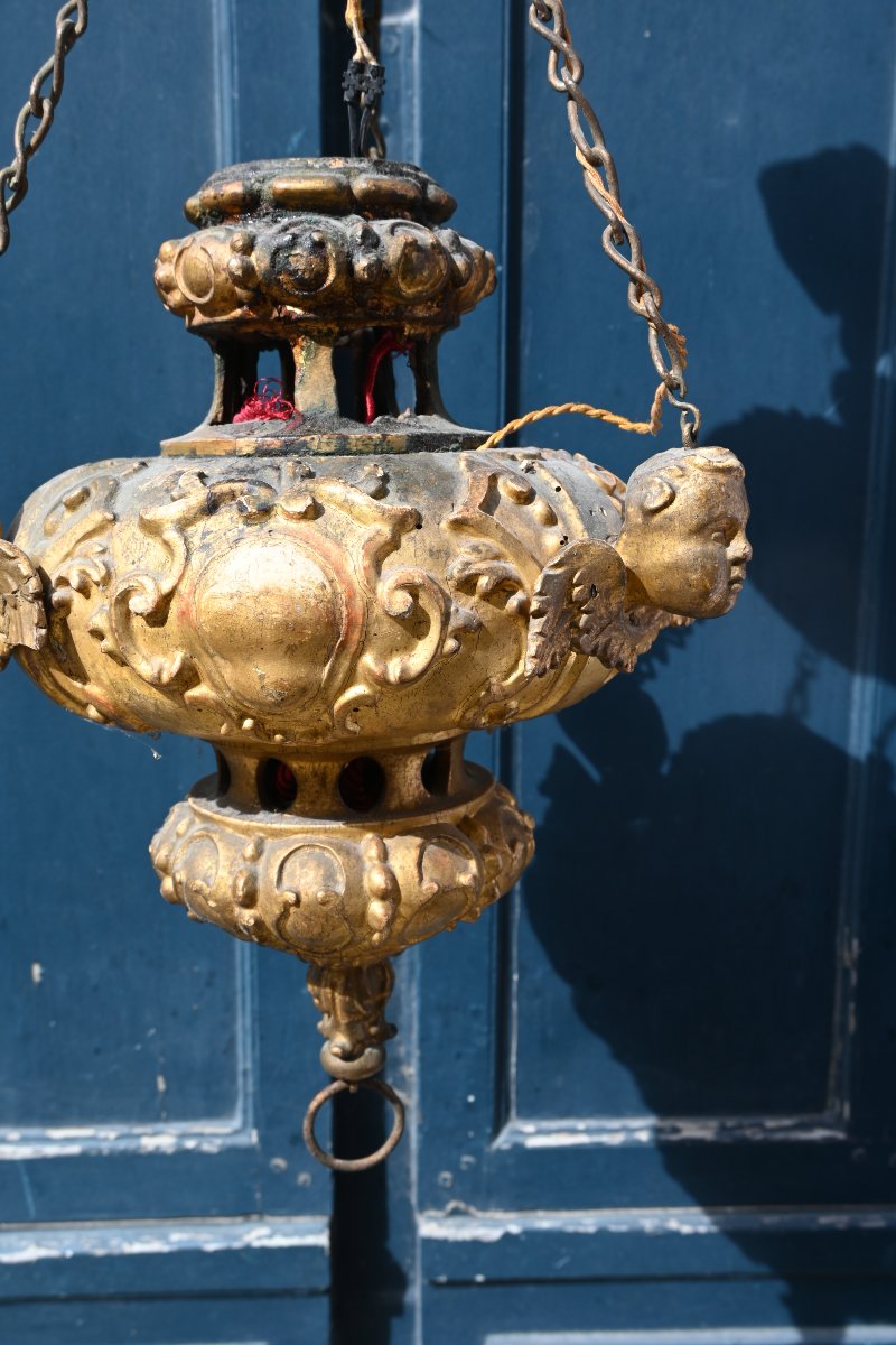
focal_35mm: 39
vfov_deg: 49.6
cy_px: 672
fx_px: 1456
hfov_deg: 34.2
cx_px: 448
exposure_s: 1/250
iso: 100
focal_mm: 26
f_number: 5.6
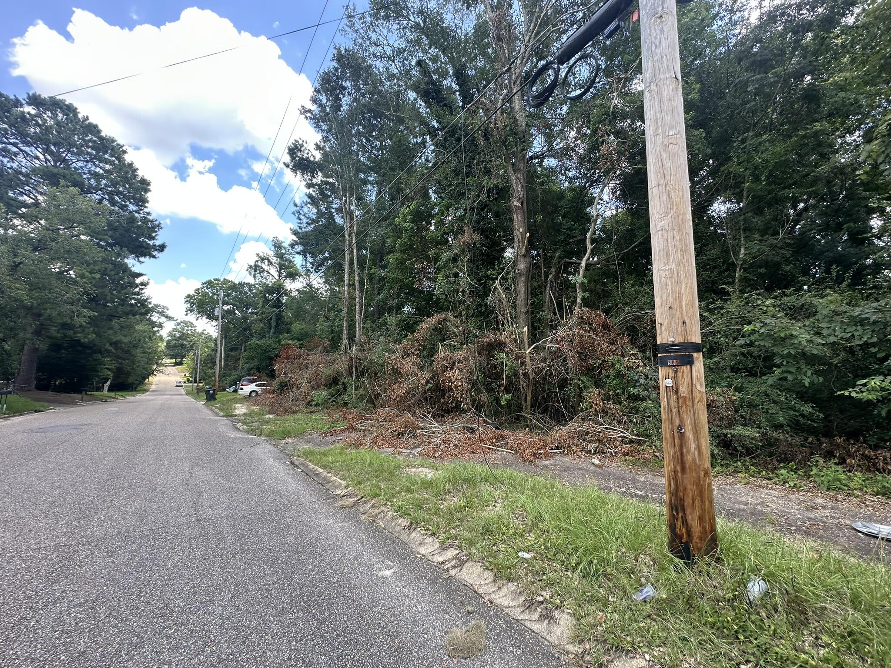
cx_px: 446
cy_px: 334
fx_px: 360
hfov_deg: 102.1
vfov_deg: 85.7
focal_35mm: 14
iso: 40
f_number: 2.2
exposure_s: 1/179
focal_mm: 2.22
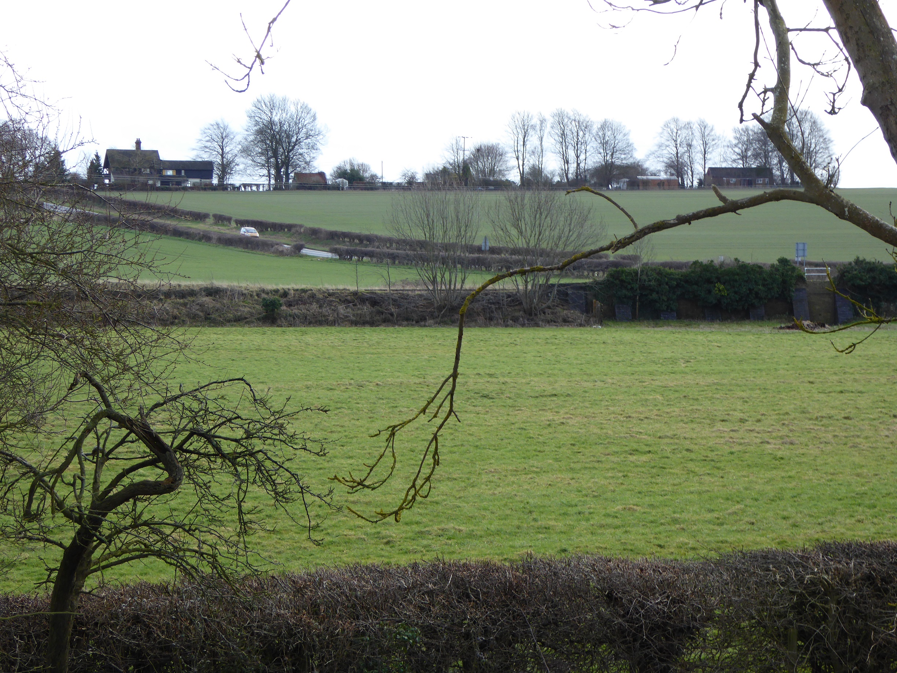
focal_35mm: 127
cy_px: 336
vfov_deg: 11.7
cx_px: 448
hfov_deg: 15.5
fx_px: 3291
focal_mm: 20.6
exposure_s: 1/100
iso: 100
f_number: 5.1
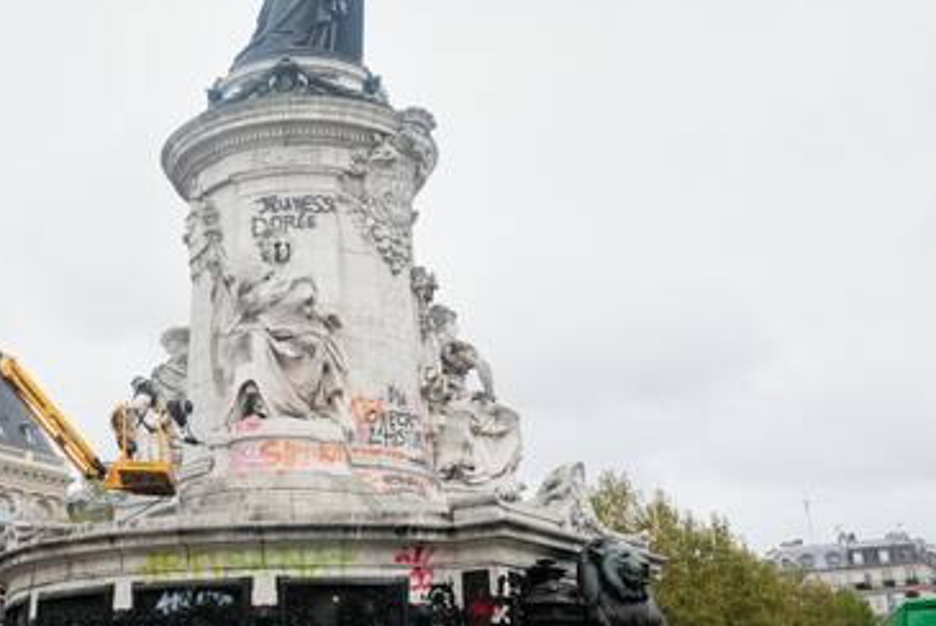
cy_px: 301
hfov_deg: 41.8
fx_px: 1197
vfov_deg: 29.3
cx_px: 264
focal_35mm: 46
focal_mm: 24
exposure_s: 1/500
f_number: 5.6
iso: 800
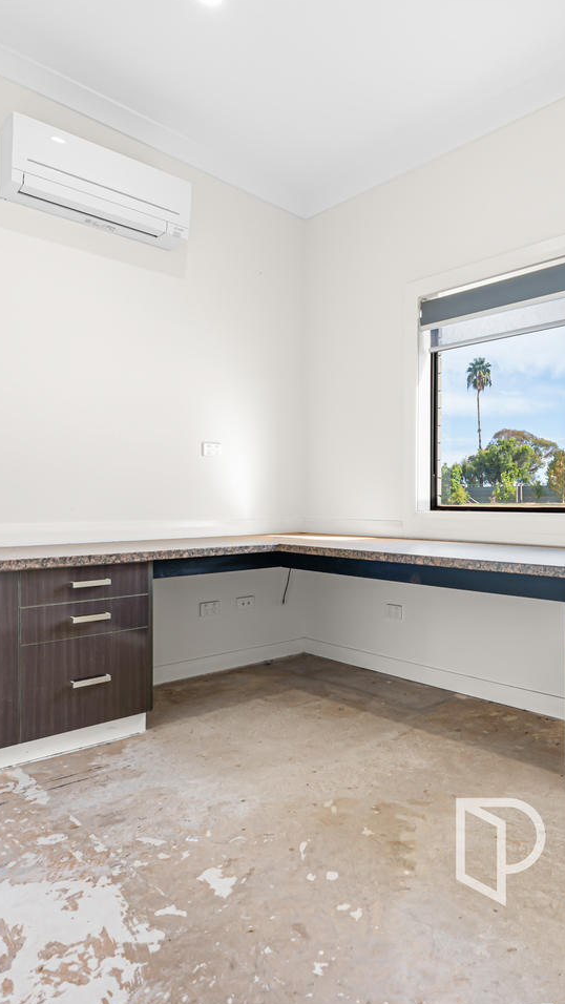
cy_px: 509
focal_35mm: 23
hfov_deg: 47.7
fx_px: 612
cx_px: 421
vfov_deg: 78.7
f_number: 8
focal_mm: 14
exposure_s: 1/2.5
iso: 100
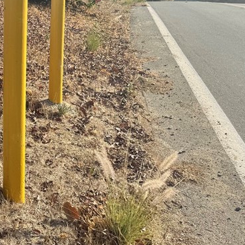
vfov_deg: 28.7
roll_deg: +0.5
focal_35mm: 59
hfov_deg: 25.8
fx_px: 472
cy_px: 65
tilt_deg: -13.4
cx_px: -54
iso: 80
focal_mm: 6.76
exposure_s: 1/2415
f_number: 1.78
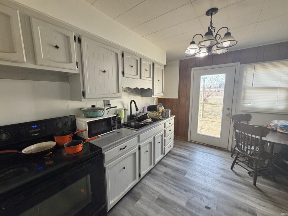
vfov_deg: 85.7
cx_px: 144
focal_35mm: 14
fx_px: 116
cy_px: 108
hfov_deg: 102.1
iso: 250
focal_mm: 2.22
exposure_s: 1/120
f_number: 2.2
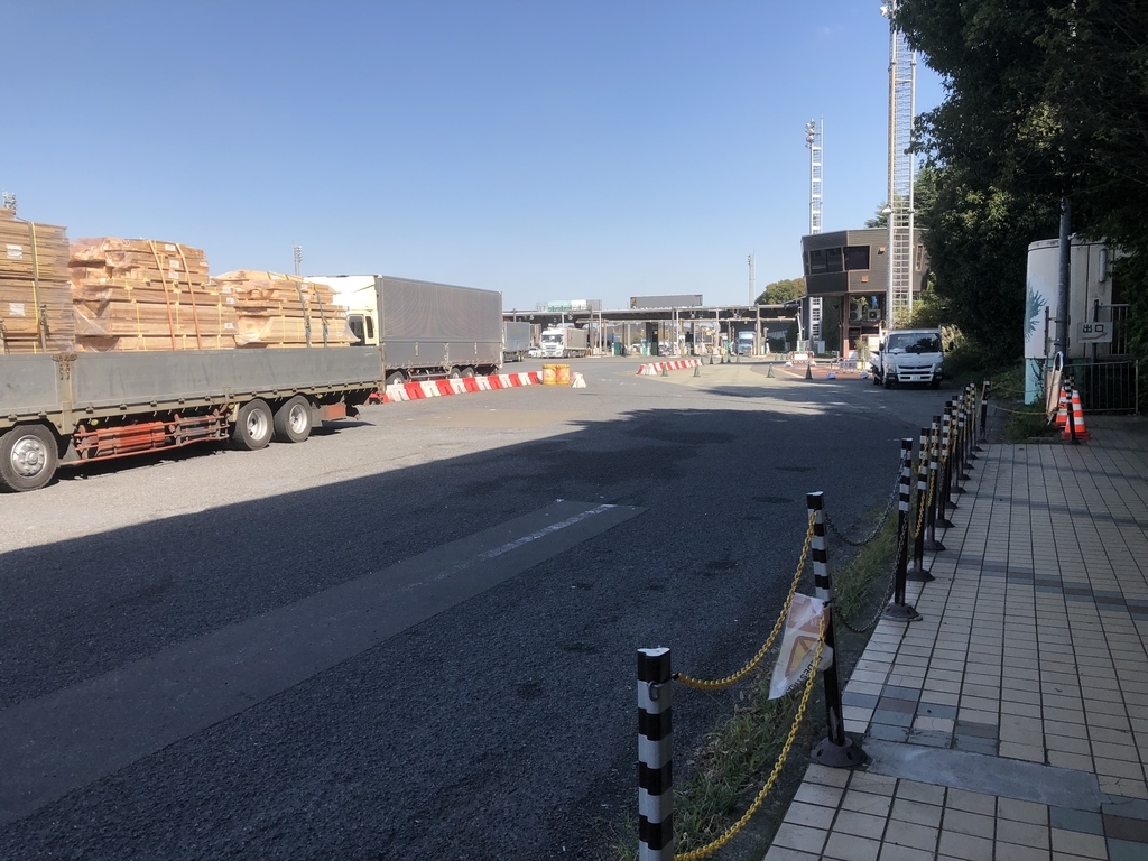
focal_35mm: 28
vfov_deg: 49.7
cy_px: 430
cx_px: 574
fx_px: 929
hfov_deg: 63.4
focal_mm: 3.99
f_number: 1.8
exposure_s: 1/1389
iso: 20
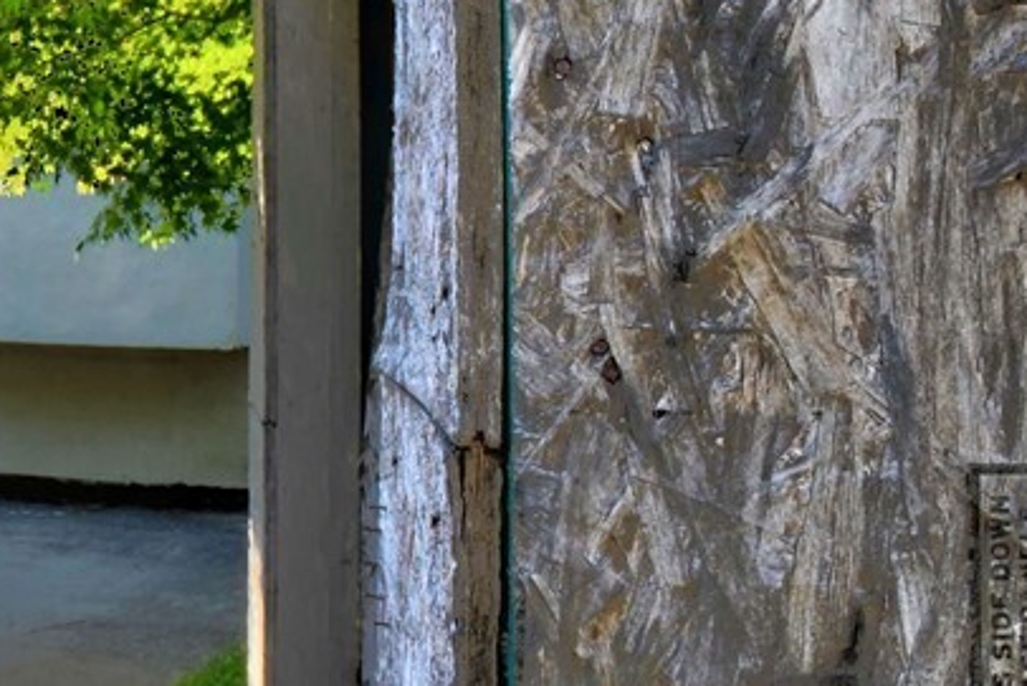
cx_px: -439
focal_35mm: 71
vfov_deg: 19.1
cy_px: 181
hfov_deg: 23.7
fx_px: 2026
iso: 400
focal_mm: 17
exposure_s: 1/160
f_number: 11
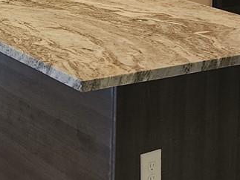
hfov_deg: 16.6
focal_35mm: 114
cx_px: -39
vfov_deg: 12.2
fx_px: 790
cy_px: -110
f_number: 1.8
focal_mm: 6.4
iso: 160
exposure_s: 1/120
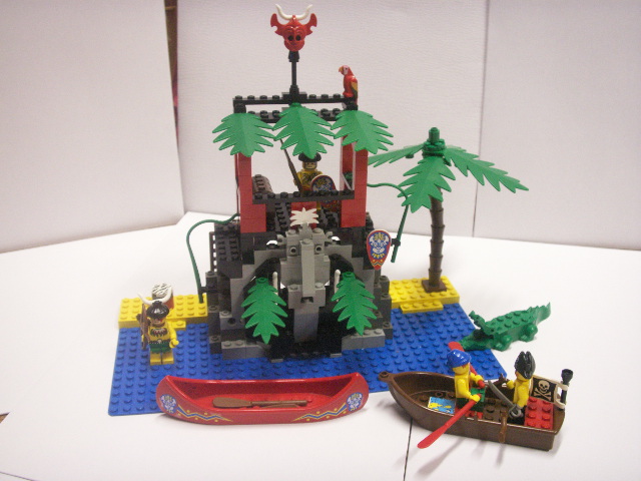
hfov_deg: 50.1
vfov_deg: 38.7
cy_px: 240
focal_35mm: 37
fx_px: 685
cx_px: 320
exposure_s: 1/15
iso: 160
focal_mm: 7.7
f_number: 3.5
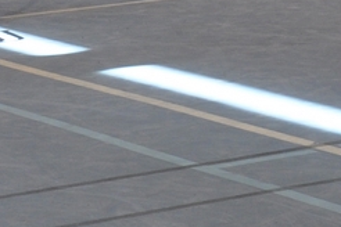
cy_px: -10
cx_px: 629
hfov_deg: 7.3
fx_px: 2586
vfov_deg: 5.0
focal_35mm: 273
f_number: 5
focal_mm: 28
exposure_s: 1/100
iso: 400
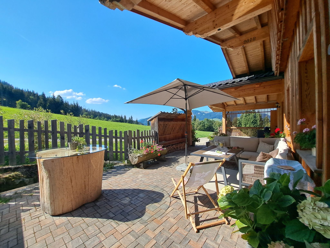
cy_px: 124
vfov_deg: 89.9
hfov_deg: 106.2
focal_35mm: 13
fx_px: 124
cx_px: 165
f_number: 2.2
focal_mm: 1.74
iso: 50
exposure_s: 1/1134
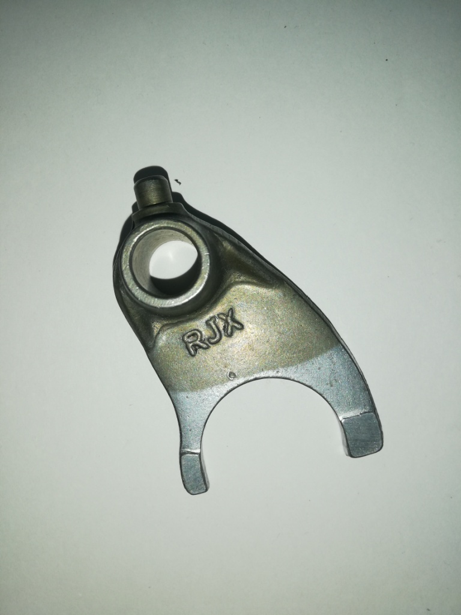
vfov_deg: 67.3
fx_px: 462
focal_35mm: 26
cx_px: 230
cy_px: 308
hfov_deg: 53.1
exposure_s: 1/229
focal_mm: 3.81
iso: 50
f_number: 2.2
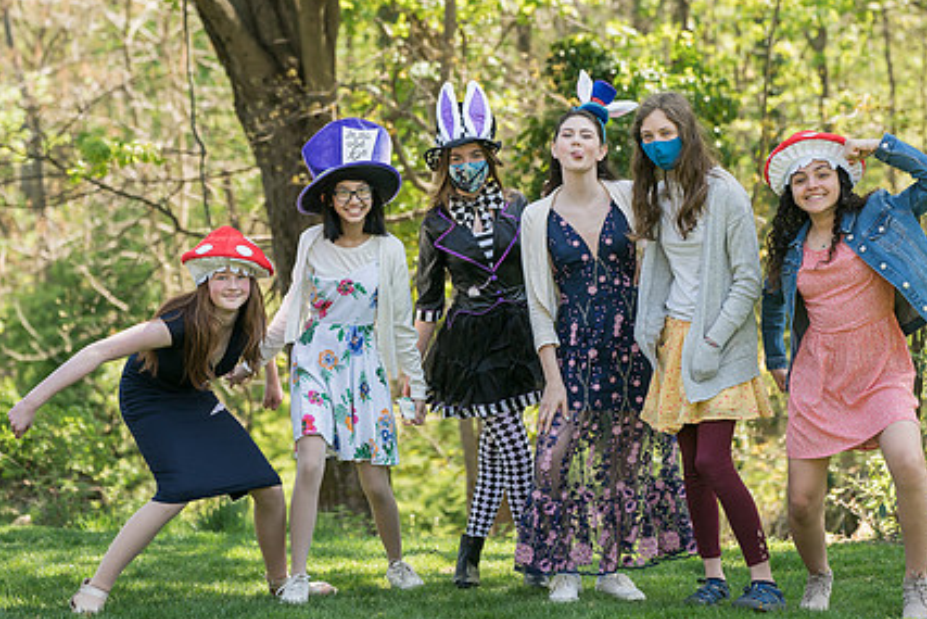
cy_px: 286
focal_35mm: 110
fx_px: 2833
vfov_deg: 12.5
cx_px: 495
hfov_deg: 18.6
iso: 100
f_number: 3.2
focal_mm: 81
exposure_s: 1/320
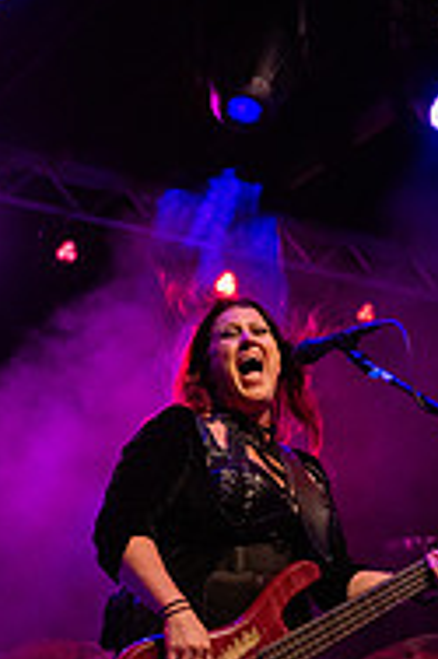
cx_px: 228
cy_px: 557
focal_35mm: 96
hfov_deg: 14.2
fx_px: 1755
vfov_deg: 20.9
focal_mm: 40
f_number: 2.8
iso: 6400
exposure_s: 1/640
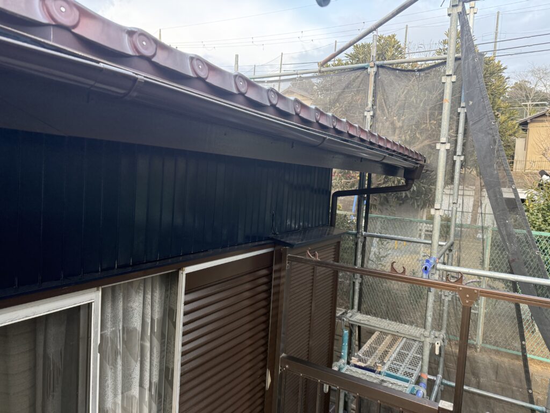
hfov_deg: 71.6
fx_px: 381
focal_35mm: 24
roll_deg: -2.9
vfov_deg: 56.8
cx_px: 275
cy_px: 206
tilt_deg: -4.0
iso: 200
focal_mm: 6.76
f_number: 1.78
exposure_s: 1/182
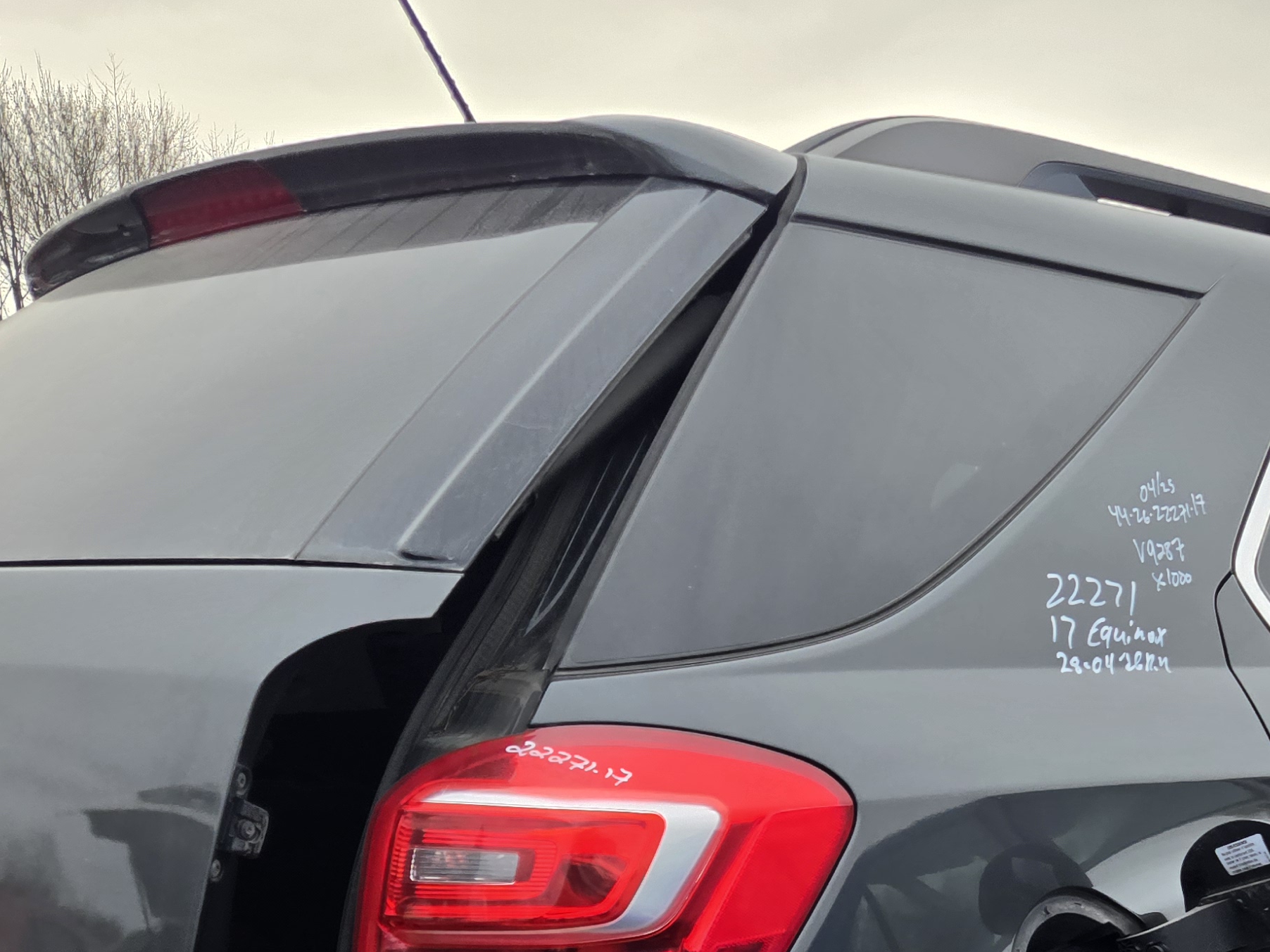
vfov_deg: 26.3
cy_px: 1049
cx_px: 821
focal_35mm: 51
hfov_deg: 37.2
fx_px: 1871
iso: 64
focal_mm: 5.4
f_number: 1.8
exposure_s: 1/180
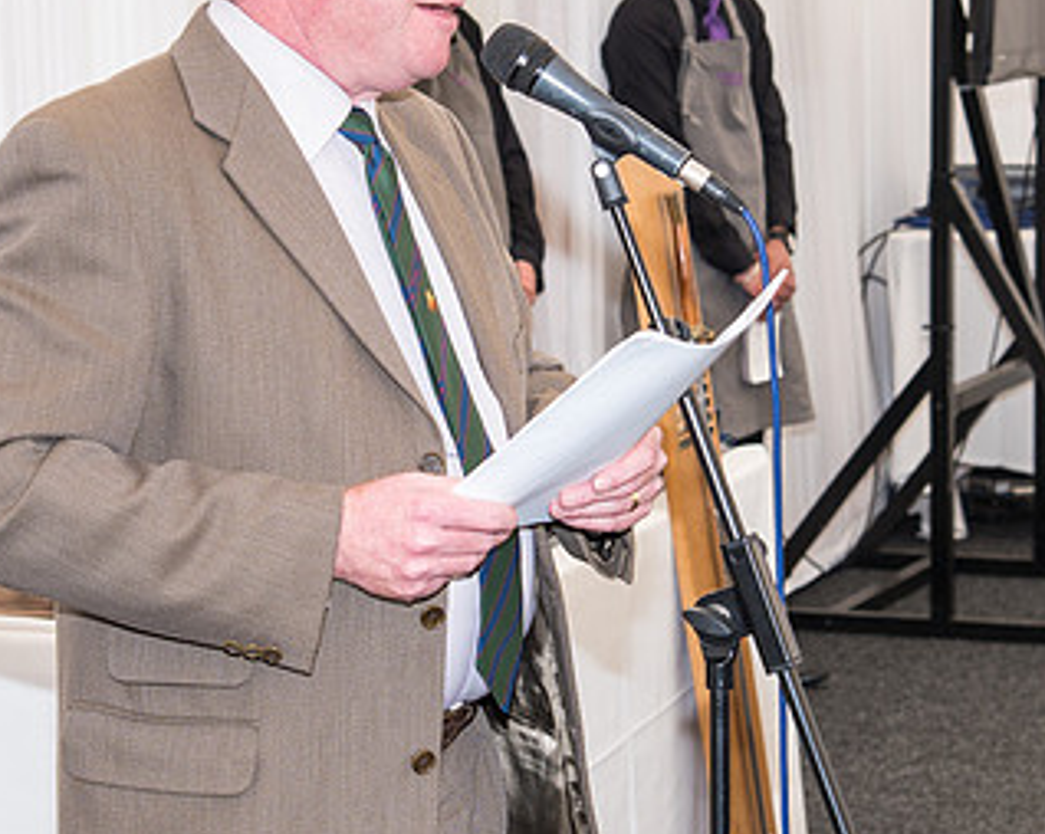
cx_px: 329
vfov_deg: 11.3
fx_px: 4235
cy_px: 362
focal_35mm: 137
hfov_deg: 14.0
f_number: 5
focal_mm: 55
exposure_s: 1/60
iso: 200
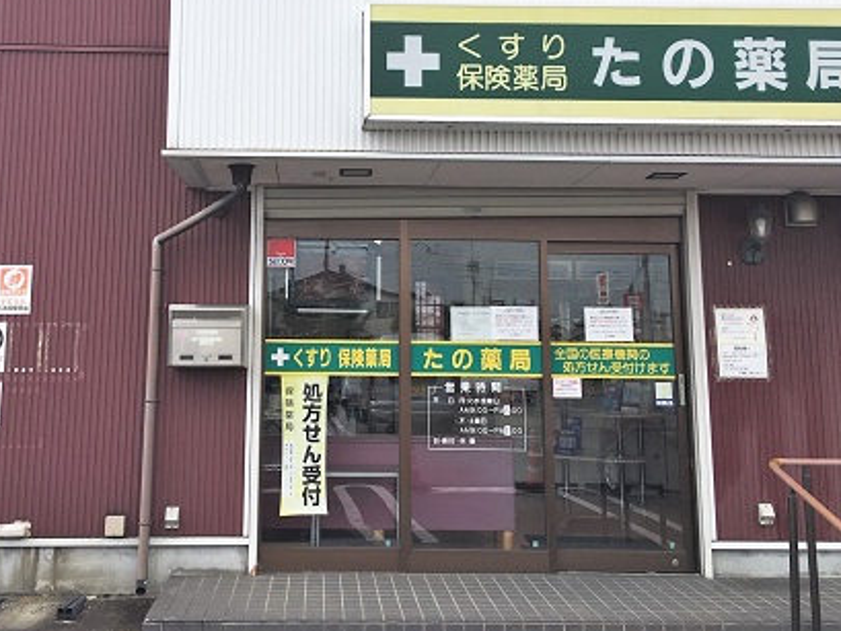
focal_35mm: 34
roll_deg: +0.1
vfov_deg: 41.7
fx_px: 826
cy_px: 275
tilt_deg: +8.7
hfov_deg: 53.9
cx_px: 448
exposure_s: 1/845
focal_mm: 4.15
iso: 25
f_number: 2.2
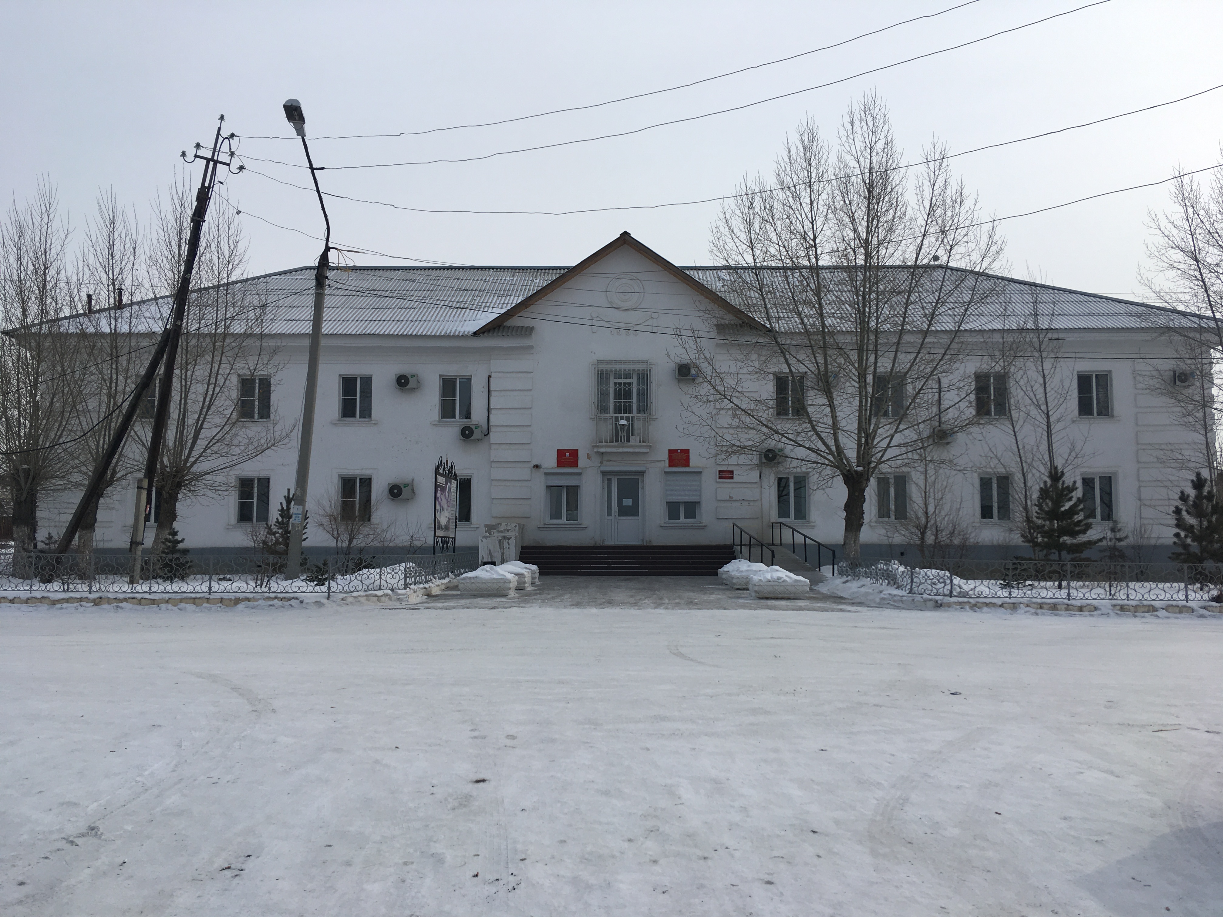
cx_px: 612
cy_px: 458
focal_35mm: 29
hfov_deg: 61.7
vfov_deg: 48.2
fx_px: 1025
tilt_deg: +3.1
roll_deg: +1.8
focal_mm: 4.15
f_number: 2.2
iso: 25
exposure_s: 1/2079
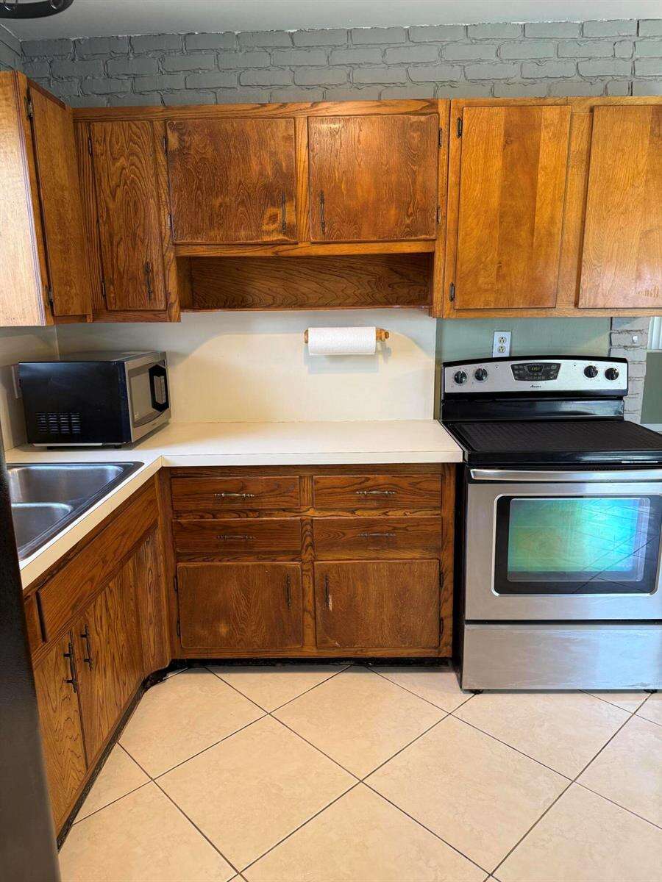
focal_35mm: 24
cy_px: 441
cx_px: 331
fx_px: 612
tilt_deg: -12.0
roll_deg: -0.2
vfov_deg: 71.6
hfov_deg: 56.8
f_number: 1.78
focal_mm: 6.76
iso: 160
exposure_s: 1/121
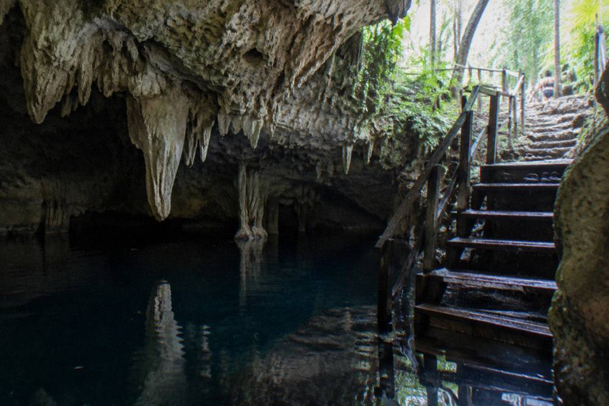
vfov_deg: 33.4
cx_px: 304
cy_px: 203
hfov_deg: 48.5
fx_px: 676
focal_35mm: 40
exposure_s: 1/30
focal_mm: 40
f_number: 7.1
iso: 800
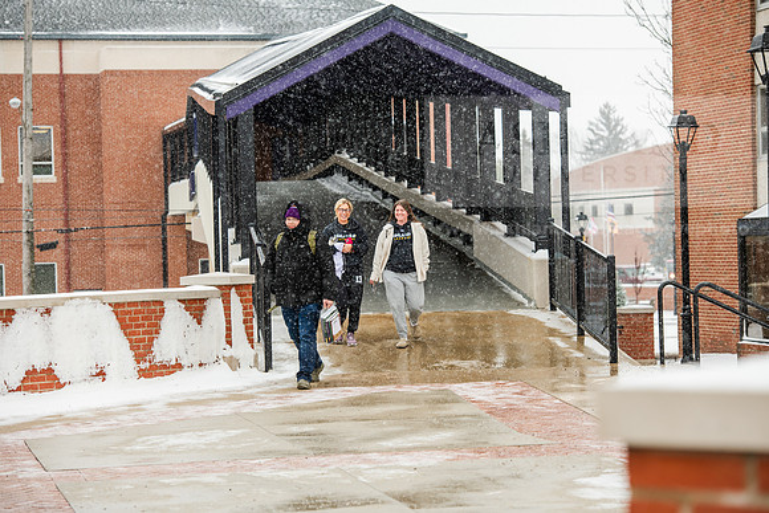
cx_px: 384
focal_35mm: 116
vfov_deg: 11.8
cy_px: 256
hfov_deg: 17.6
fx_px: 2478
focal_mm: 116
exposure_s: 1/200
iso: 400
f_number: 4.5
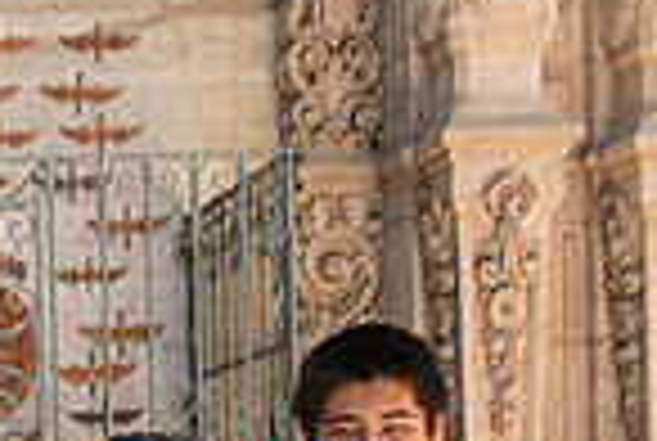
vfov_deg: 11.5
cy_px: 803
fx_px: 2030
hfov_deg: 16.0
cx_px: -472
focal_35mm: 111
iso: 100
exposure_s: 1/100
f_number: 4.5
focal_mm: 28
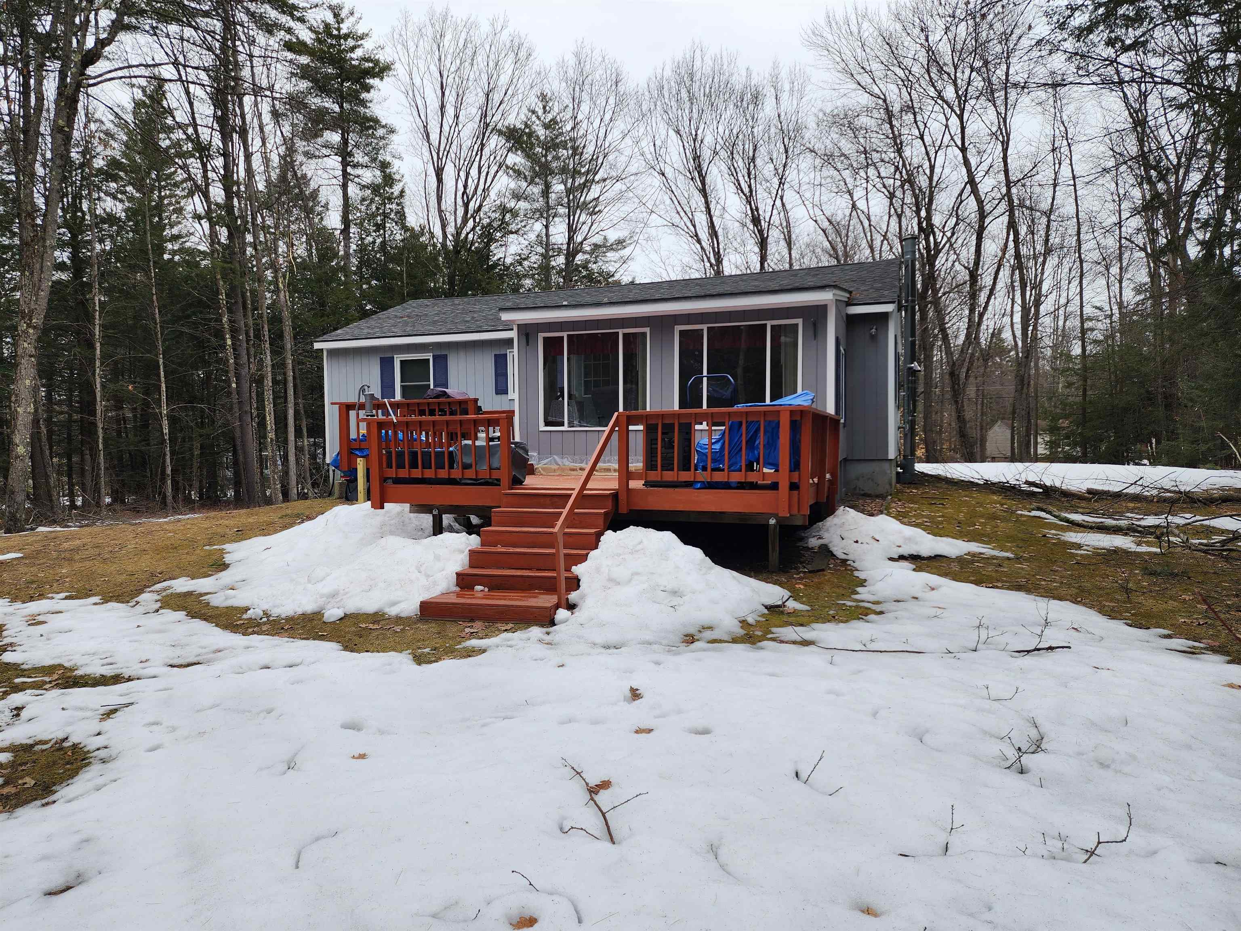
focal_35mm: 23
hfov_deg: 73.9
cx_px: 620
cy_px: 466
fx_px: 825
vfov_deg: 58.9
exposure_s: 1/241
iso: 12
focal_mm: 6.4
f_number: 1.8
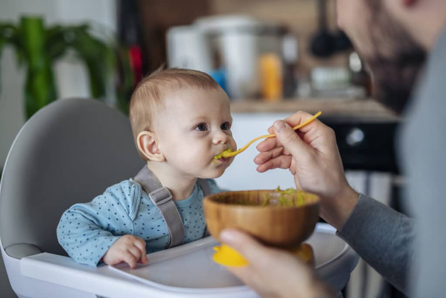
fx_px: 619
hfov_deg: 39.6
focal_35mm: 50
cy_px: 149
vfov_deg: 27.0
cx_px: 223
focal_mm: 50
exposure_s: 1/250
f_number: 1.4
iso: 400
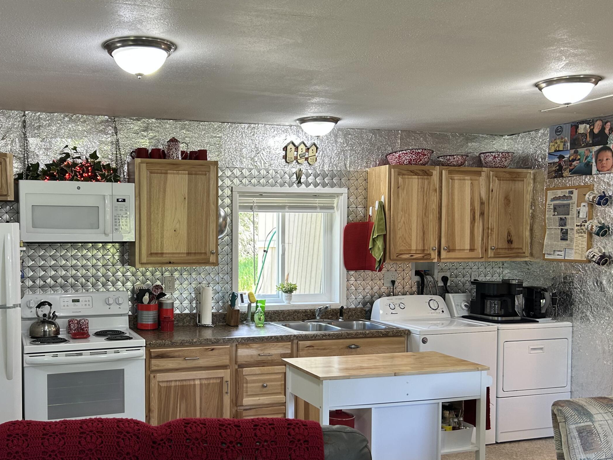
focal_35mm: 37
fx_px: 655
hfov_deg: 49.2
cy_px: 260
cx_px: 200
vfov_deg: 38.6
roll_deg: -0.4
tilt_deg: -2.6
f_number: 1.5
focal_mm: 5.7
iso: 80
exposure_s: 1/60
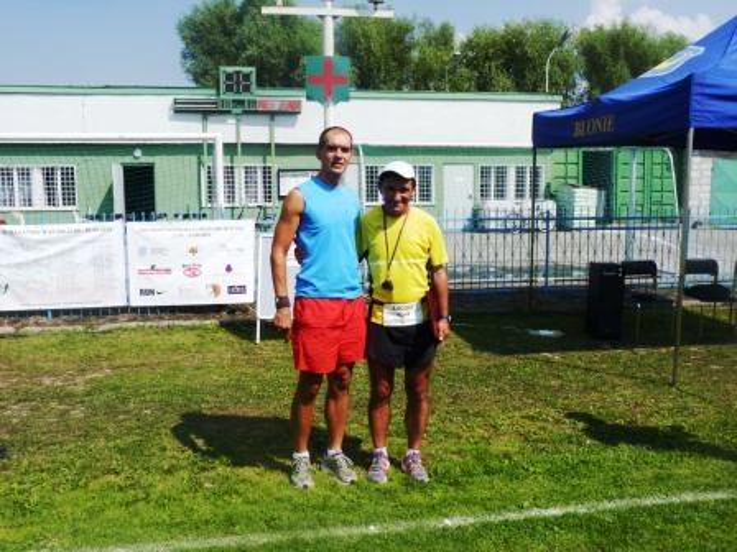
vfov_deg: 44.2
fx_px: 681
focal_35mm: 32
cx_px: 368
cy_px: 276
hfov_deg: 56.8
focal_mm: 5.8
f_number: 5.6
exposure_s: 1/400
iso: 80
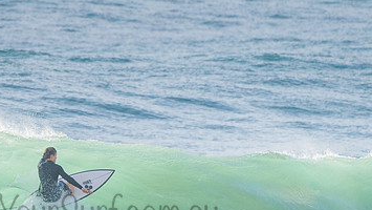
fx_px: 10331
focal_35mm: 1047
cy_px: 194
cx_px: 40
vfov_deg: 1.2
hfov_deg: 2.1
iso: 560
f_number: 5.6
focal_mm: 500
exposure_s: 1/2000
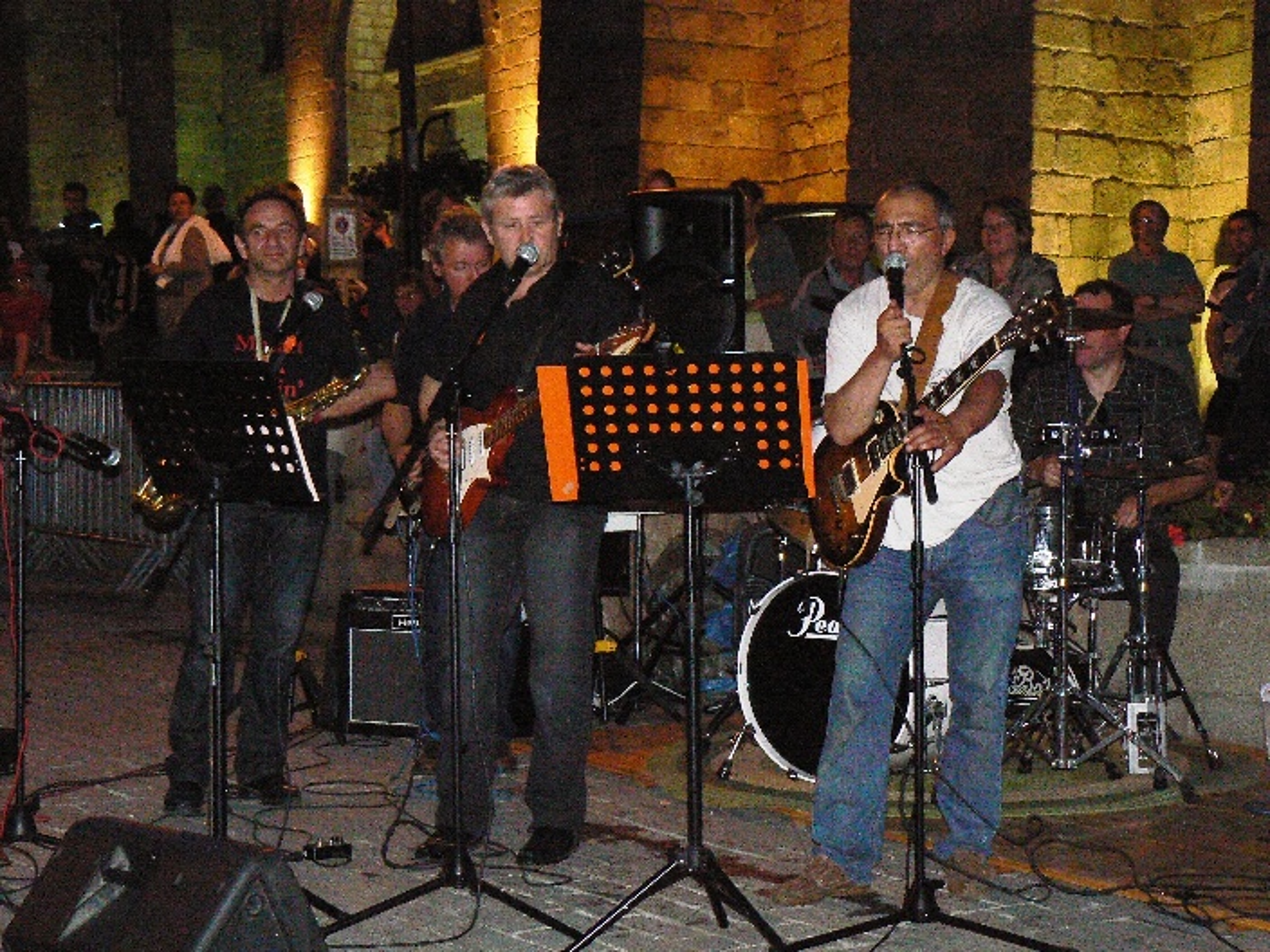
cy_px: 476
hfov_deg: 26.7
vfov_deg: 20.2
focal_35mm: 73
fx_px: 2678
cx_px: 635
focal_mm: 12.2
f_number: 3.2
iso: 400
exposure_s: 1/30
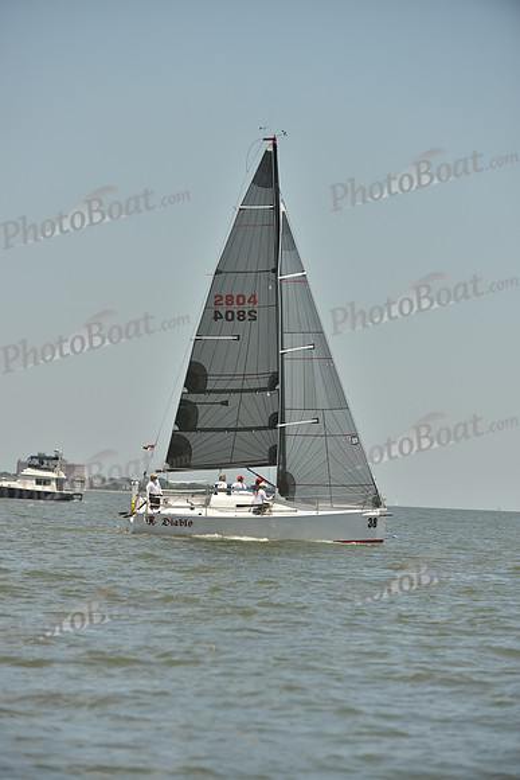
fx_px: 4330
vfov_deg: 10.3
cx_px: 260
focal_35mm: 200
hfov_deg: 6.9
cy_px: 390
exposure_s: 1/1600
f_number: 5
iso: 200
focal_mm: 200
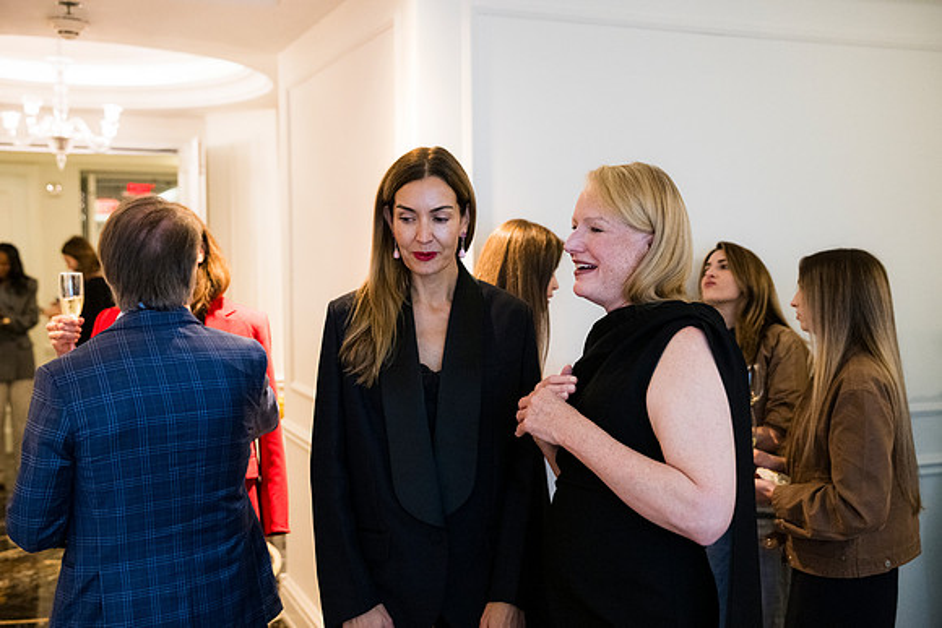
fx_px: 1047
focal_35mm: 40
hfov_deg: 48.4
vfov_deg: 33.4
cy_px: 314
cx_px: 471
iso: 4000
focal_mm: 40
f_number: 3.2
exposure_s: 1/160
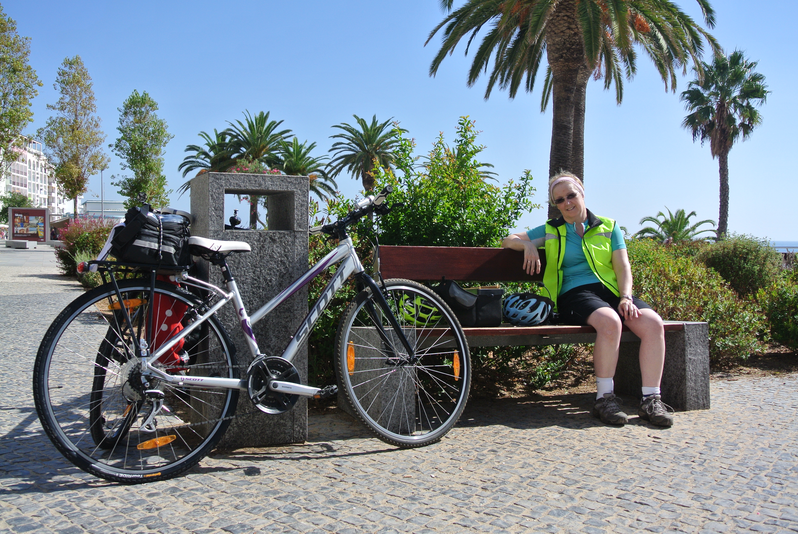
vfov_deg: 39.0
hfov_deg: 55.7
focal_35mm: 34
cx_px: 399
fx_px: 755
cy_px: 267
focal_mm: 12.7
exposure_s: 1/800
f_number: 5
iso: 100
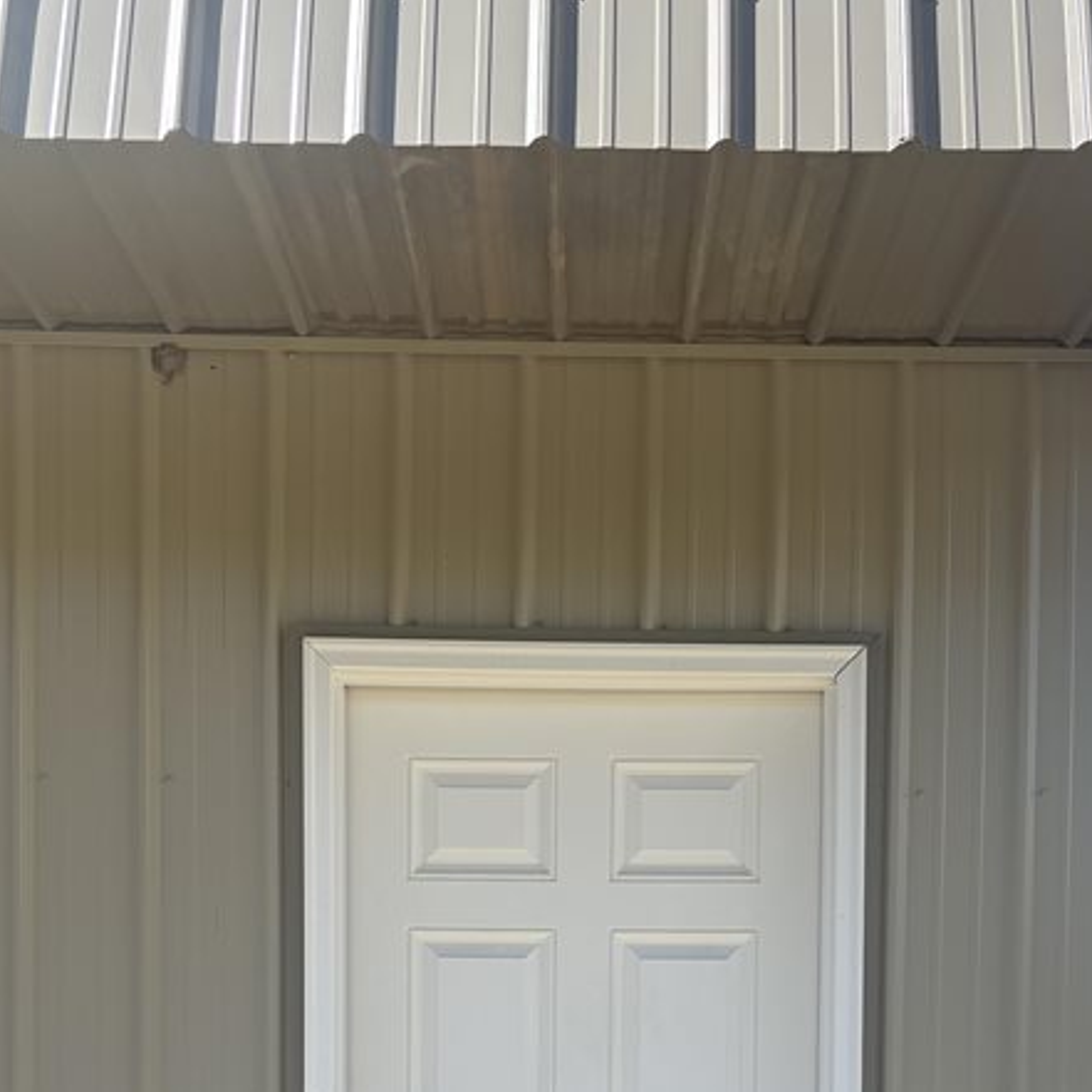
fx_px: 1785
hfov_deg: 34.0
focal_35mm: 50
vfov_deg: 31.5
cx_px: 587
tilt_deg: -1.5
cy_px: 1085
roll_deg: +0.0
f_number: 1.6
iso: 50
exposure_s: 1/2747
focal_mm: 5.96
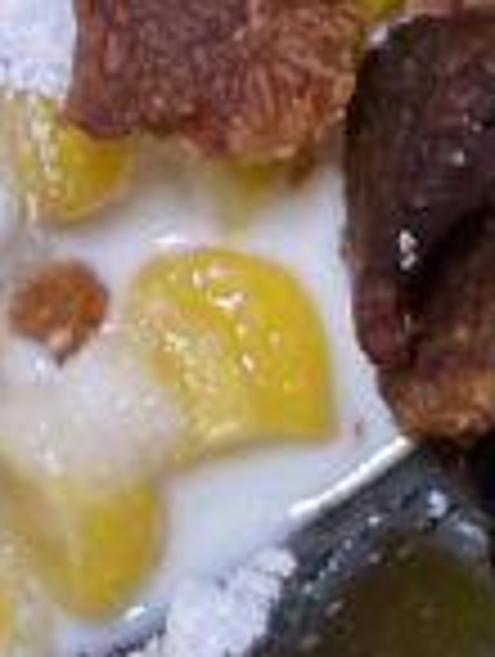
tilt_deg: -73.6
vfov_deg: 8.5
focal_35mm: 182
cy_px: -1485
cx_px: -364
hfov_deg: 7.9
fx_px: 3460
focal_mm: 4.2
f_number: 1.6
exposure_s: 1/120
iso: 100
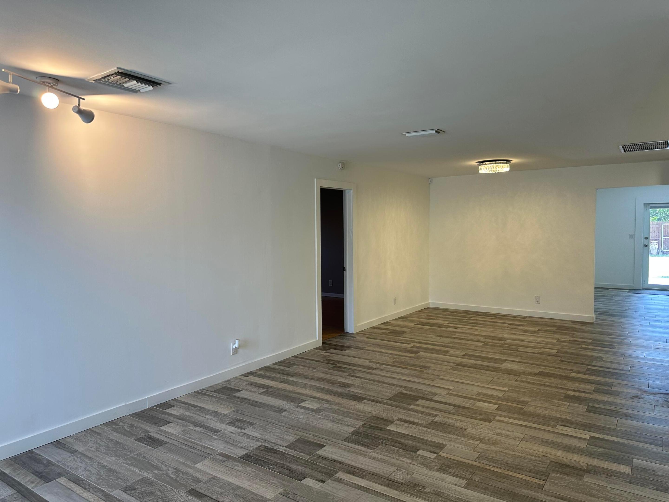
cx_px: 334
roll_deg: +0.1
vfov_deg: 56.8
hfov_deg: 71.6
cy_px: 251
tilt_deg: -2.8
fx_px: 464
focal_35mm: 24
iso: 125
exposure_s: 1/120
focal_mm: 6.86
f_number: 1.78
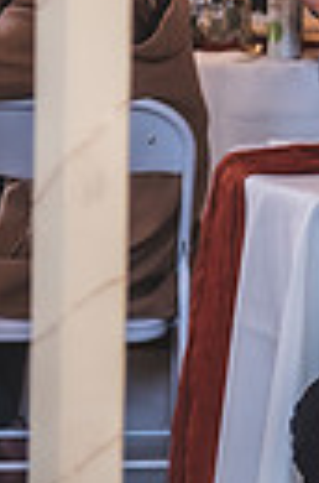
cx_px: 979
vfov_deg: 6.6
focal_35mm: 313
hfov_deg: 4.2
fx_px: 4182
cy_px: -84
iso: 800
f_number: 2.8
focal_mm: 70
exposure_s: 1/125
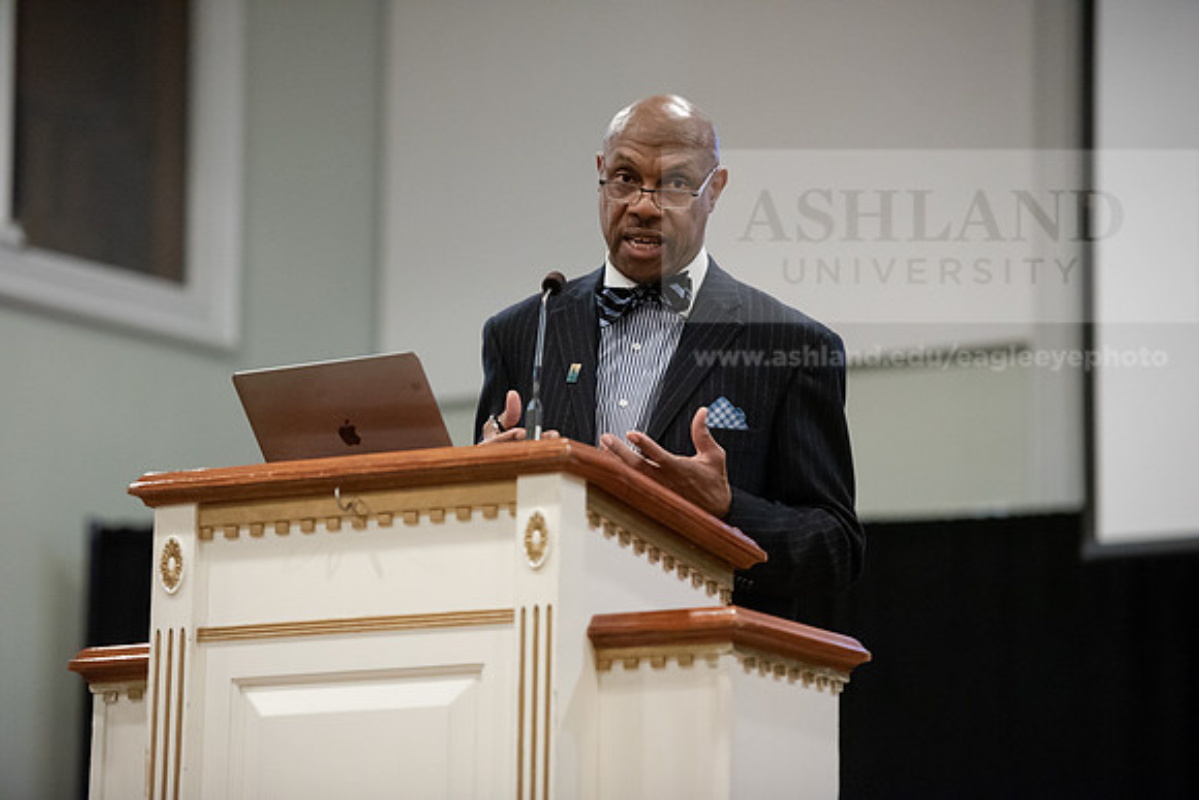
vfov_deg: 9.5
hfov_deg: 14.2
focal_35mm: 145
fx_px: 4830
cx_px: 600
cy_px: 400
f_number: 2.8
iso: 8000
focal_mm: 145
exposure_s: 1/200
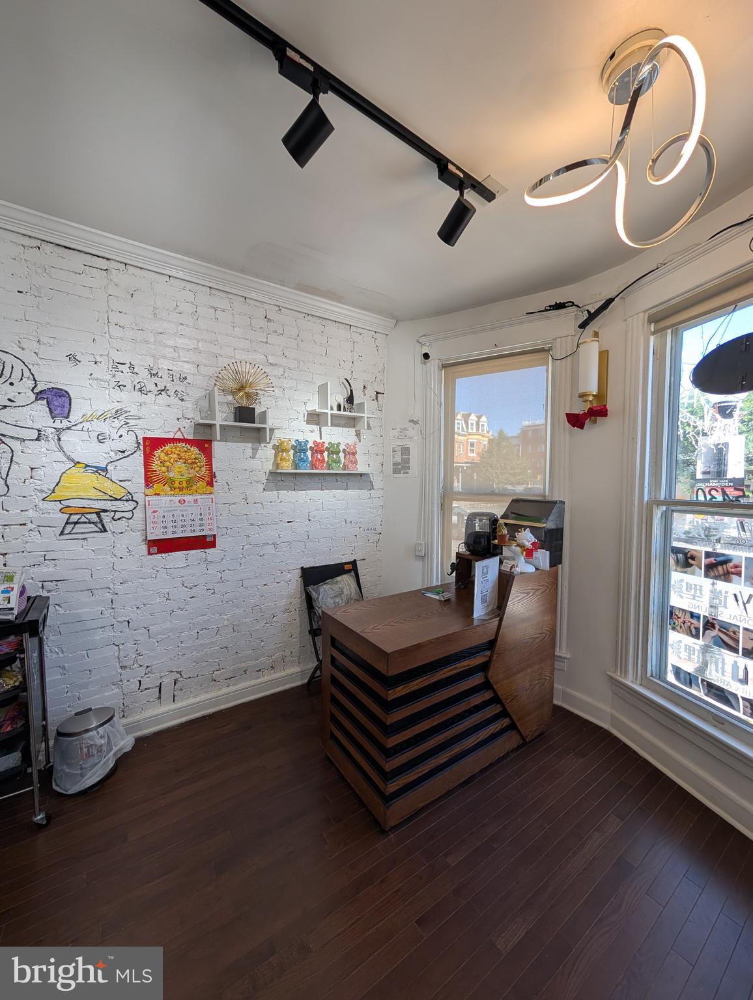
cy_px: 500
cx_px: 376
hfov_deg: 94.6
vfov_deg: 110.5
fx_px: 347
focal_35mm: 12
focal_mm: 2.02
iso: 48
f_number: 1.7
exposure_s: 1/232
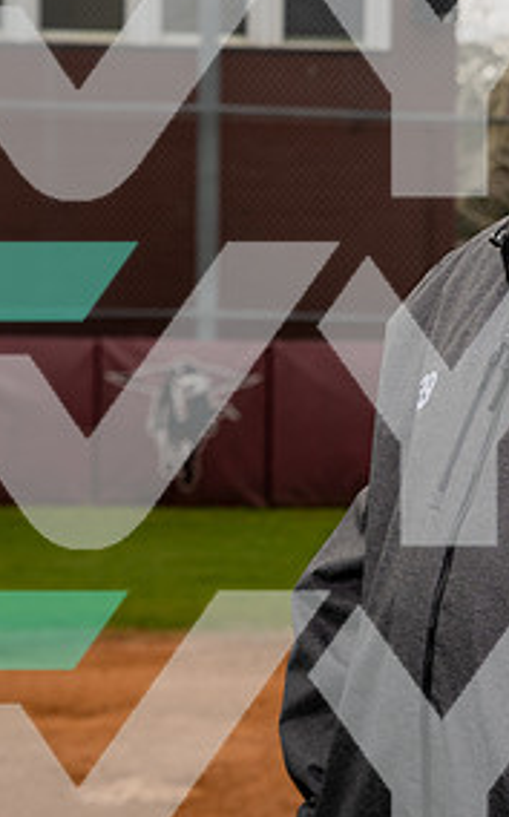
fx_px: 2824
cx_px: 569
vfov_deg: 16.5
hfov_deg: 10.2
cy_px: 396
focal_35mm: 127
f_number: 5
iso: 100
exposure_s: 1/250
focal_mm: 61
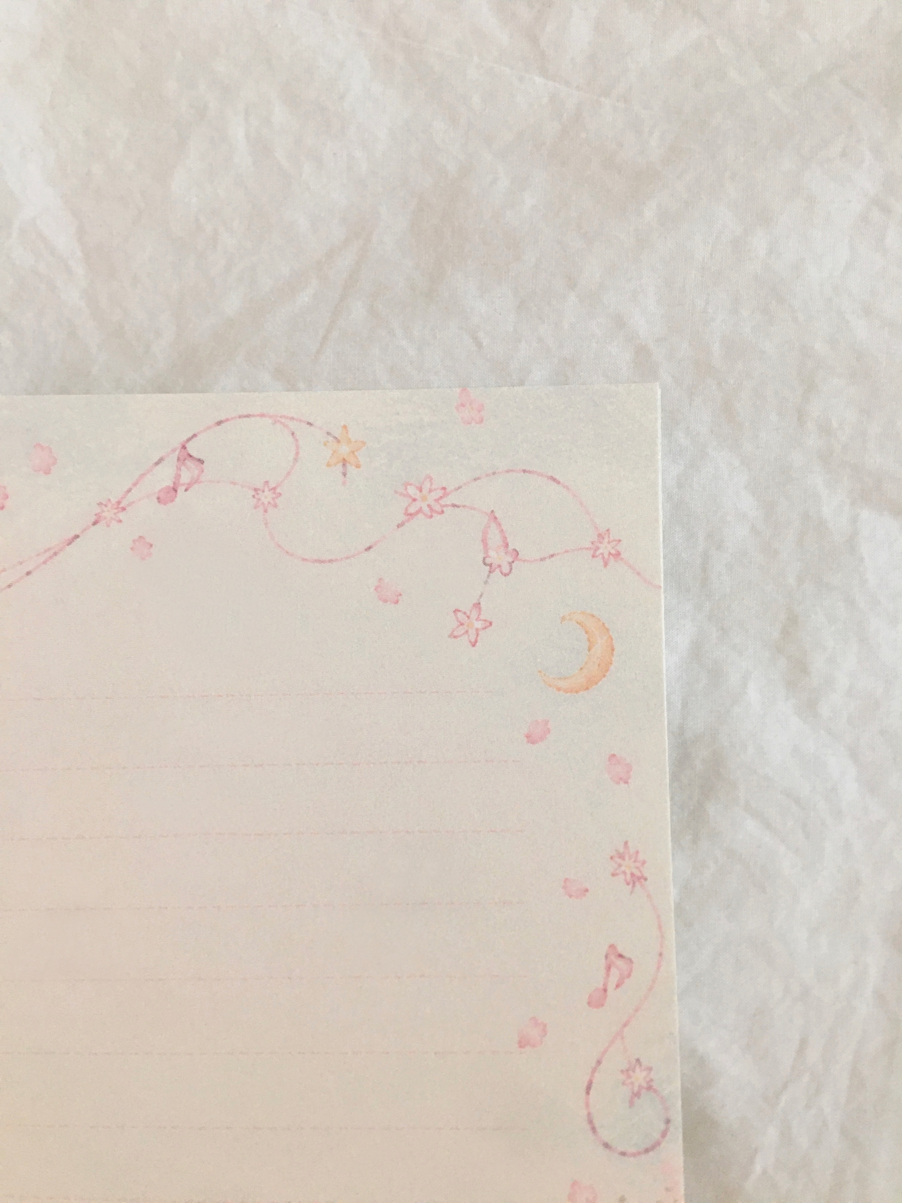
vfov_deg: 61.7
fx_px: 1008
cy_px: 602
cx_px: 451
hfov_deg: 48.2
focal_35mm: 29
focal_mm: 4.15
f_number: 2.2
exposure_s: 1/30
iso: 80
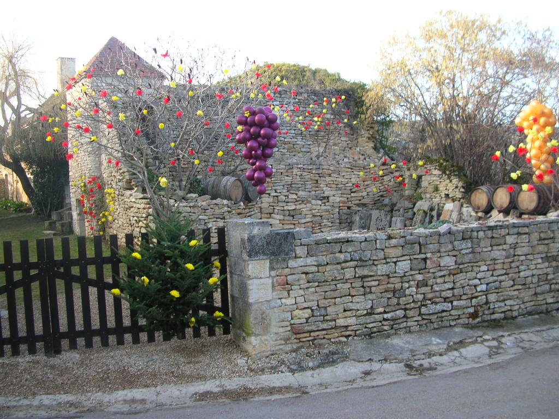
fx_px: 565
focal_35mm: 35
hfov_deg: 52.6
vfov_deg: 40.7
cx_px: 280
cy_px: 210
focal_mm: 5.8
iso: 50
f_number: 2.8
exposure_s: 1/65.5
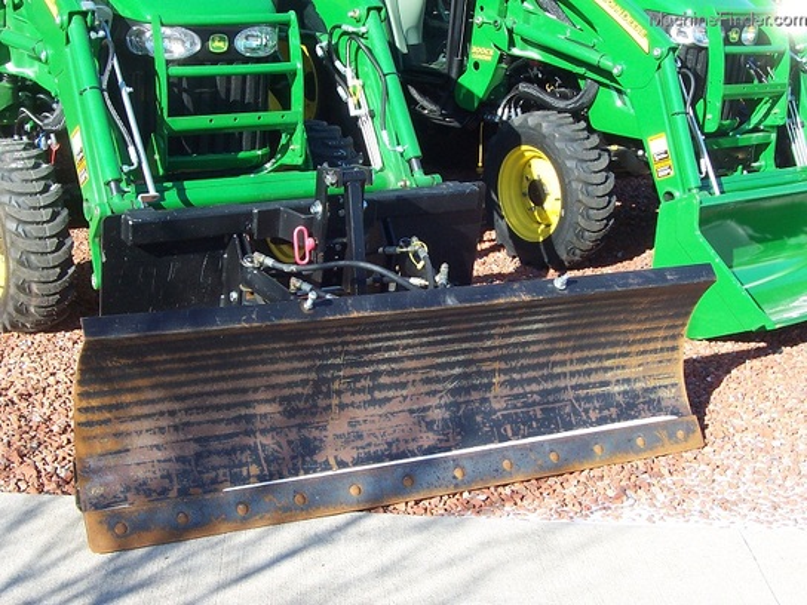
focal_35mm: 57
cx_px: 404
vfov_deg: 25.7
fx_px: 1329
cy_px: 302
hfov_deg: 33.8
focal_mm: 8.6
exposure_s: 1/125
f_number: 6.7
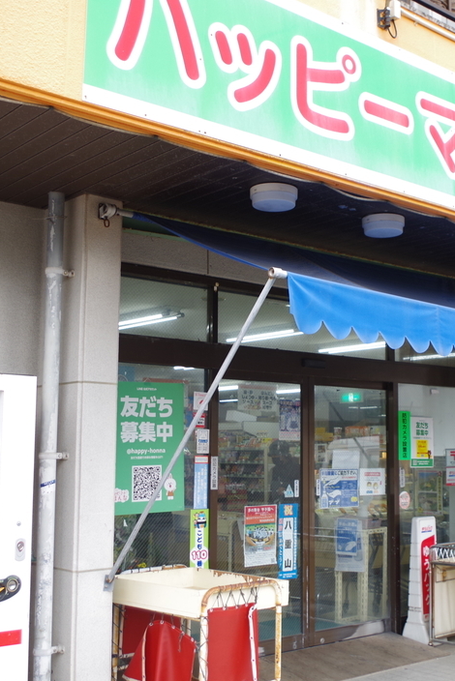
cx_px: 297
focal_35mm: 46
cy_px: 315
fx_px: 871
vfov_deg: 42.7
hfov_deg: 29.1
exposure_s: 1/50
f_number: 4
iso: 200
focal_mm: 18
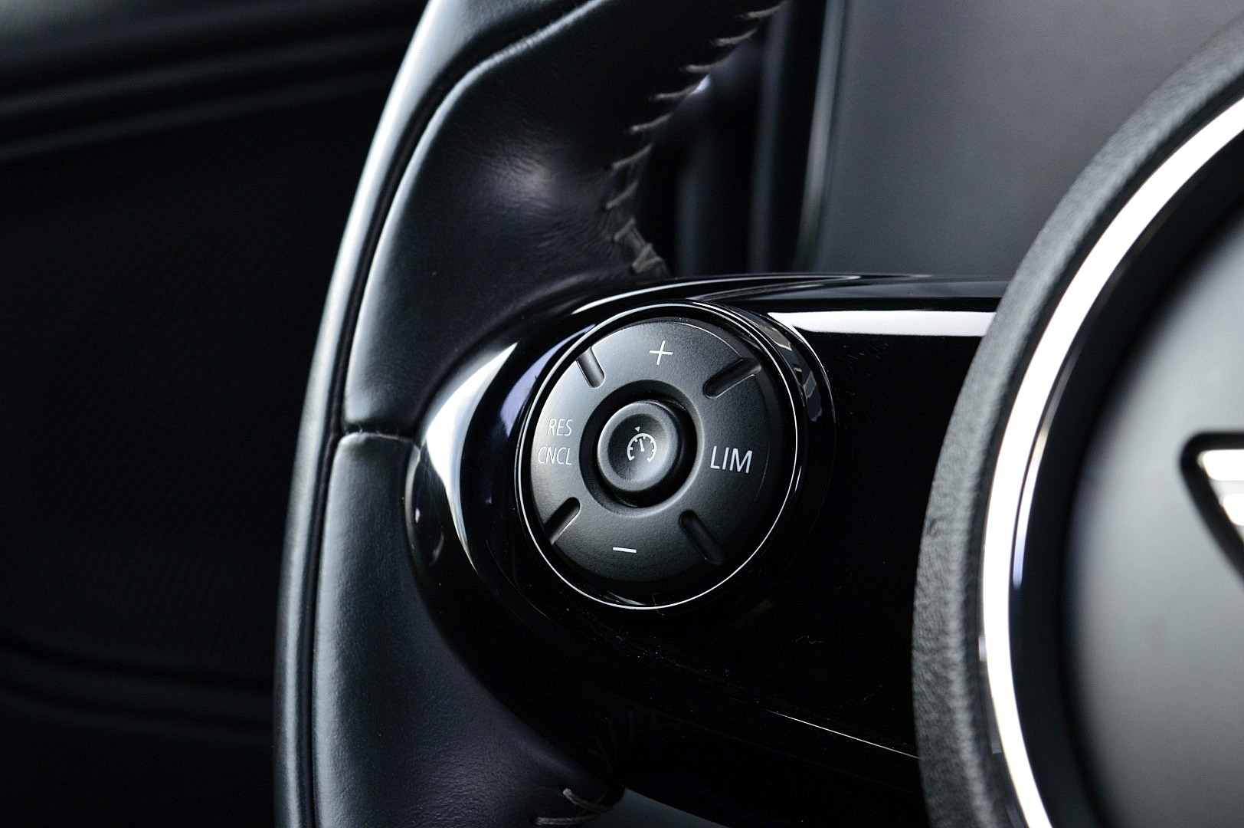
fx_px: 2848
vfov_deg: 16.5
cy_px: 414
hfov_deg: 24.6
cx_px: 622
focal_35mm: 82
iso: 640
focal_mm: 55
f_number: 8
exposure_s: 1/60
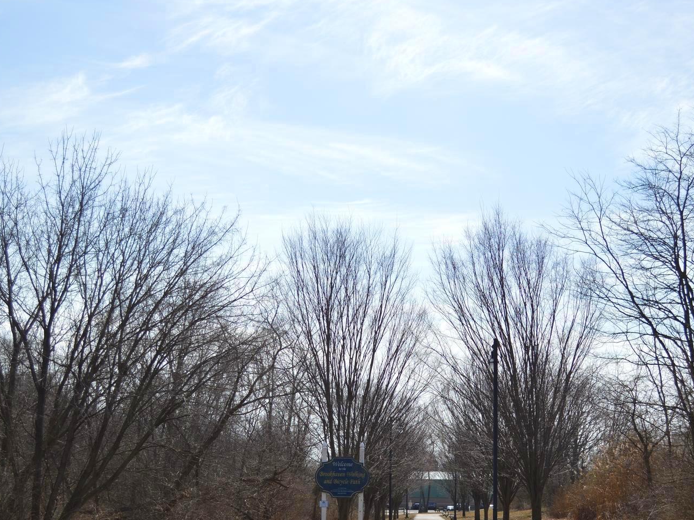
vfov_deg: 26.4
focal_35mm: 55
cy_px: 335
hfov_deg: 34.9
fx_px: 1103
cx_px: 372
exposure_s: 1/1000
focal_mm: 24
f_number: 4
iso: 100
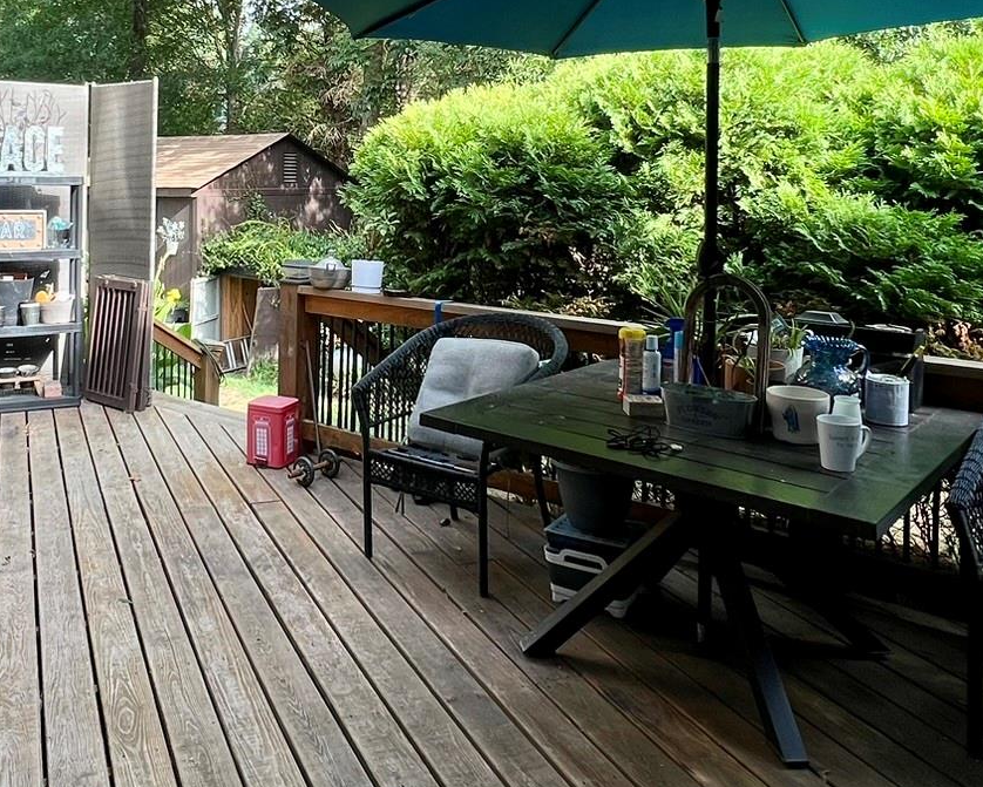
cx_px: 332
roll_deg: -0.8
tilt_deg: -1.5
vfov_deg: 45.2
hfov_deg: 56.0
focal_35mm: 31
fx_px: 902
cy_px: 181
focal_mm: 1.57
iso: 32
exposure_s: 1/99
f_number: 1.8
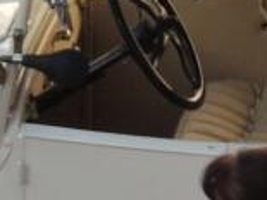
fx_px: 6852
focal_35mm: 889
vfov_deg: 1.7
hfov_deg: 2.2
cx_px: -59
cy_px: 35
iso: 280
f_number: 4.3
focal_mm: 24
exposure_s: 1/500
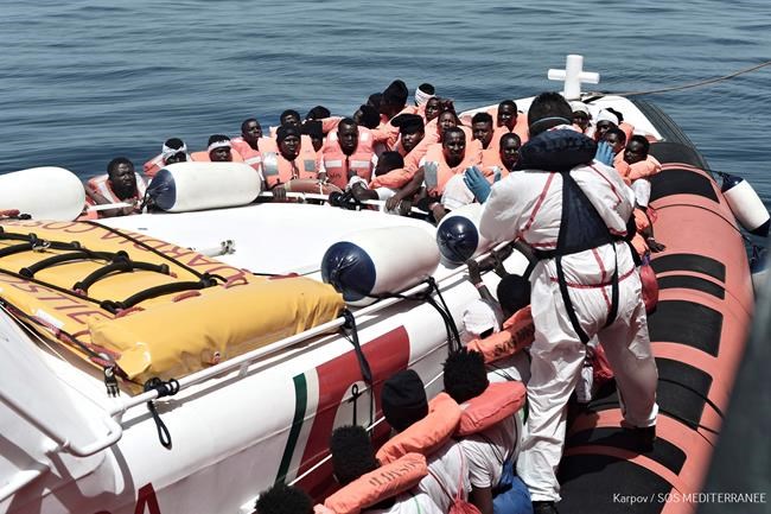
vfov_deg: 27.0
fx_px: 1070
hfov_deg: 39.6
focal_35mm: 50
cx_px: 386
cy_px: 257
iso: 200
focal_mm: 50
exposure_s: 1/1600
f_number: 5.6
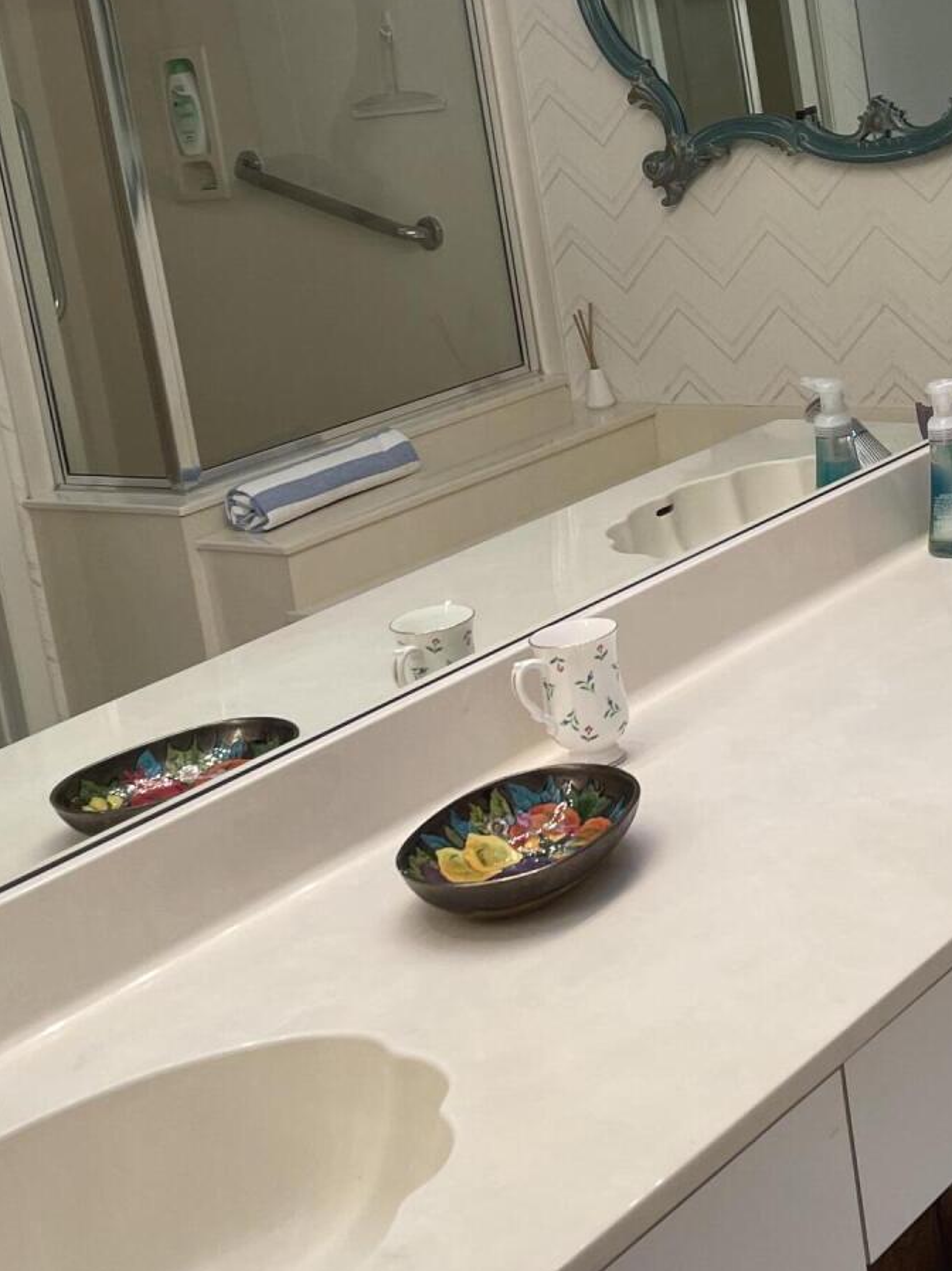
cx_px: 764
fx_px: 2128
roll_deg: +8.4
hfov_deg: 24.8
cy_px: 337
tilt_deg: -8.4
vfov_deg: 32.7
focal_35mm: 58
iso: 80
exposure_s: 1/120
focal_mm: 5.1
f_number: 1.6
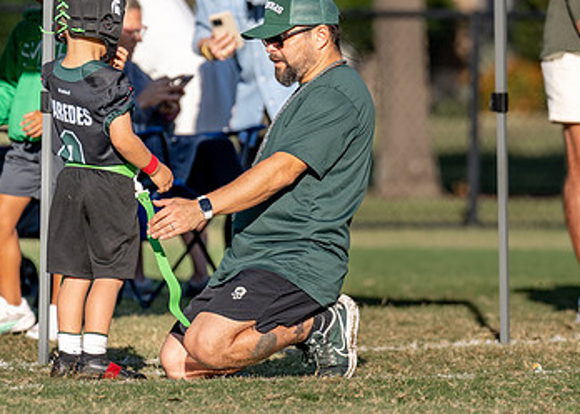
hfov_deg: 3.1
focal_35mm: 643
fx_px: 10584
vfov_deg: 2.2
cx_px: 271
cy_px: 202
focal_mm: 200
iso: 100
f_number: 2.8
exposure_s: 1/1250
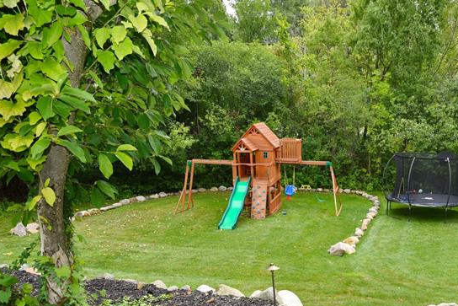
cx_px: 327
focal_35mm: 32
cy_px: 261
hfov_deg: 56.6
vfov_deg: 38.9
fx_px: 407
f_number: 6.3
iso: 125
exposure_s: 1/125
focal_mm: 17
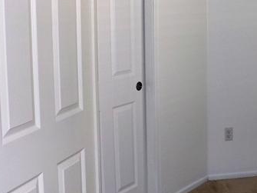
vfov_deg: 23.2
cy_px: 62
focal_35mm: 63
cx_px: 241
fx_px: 468
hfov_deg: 29.2
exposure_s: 1/34
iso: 200
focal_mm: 5.9
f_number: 3.4
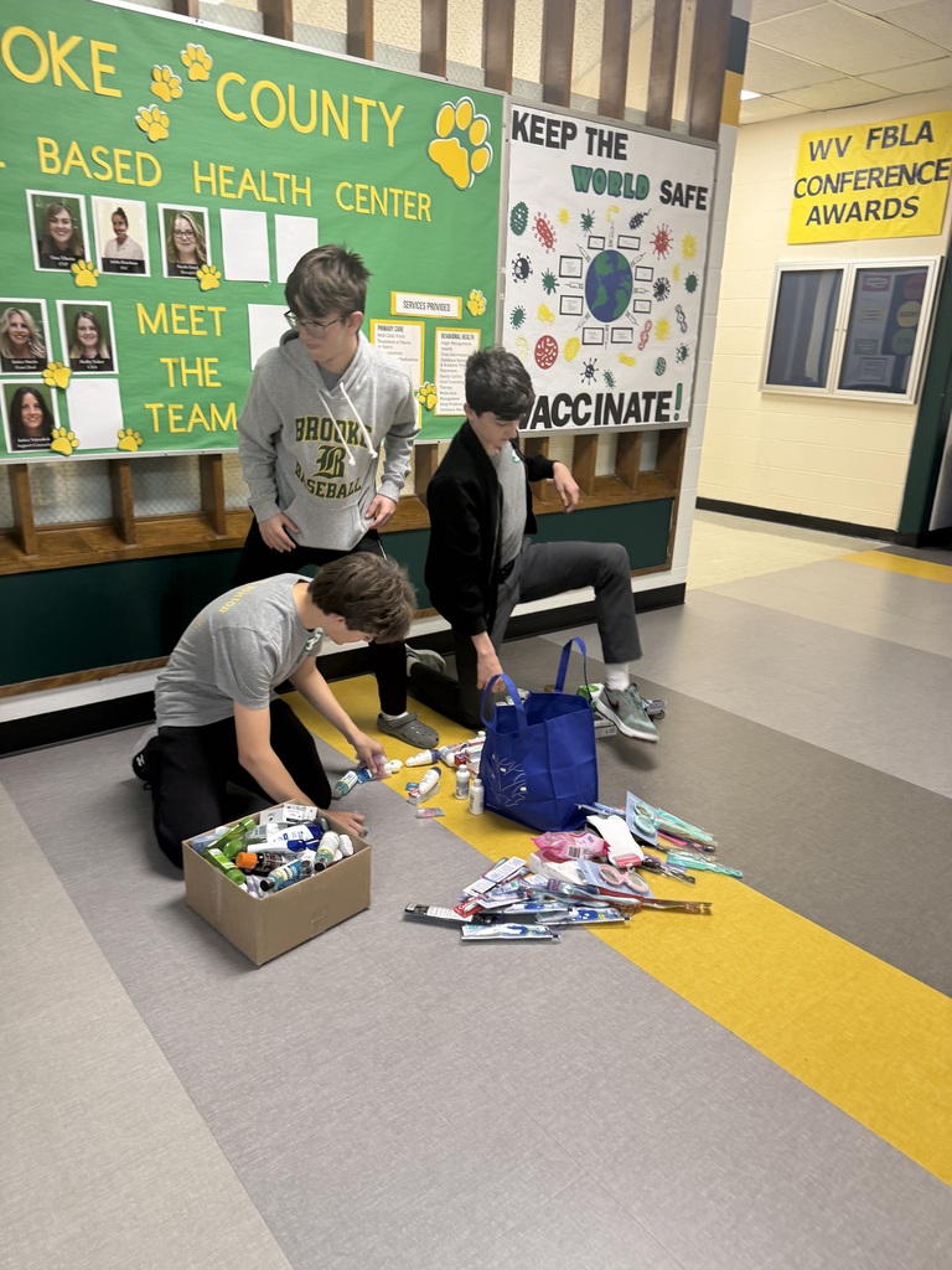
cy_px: 635
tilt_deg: -13.5
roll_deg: -1.1
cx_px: 476
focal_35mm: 24
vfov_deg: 71.6
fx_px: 880
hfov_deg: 56.8
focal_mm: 6.76
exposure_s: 1/60
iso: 125
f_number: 1.78
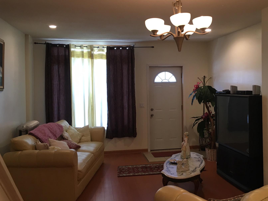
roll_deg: +0.4
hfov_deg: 49.9
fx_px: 286
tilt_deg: -0.3
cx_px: 157
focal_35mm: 37
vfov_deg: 38.6
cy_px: 90
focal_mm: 4.15
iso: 64
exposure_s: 1/30
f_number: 2.2
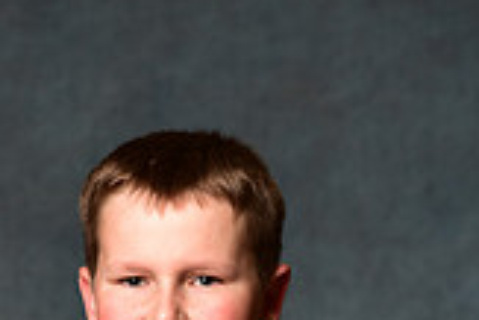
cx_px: 192
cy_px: 649
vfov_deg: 5.4
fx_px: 3316
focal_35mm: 249
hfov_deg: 8.3
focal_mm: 70
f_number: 5
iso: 100
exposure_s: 1/200
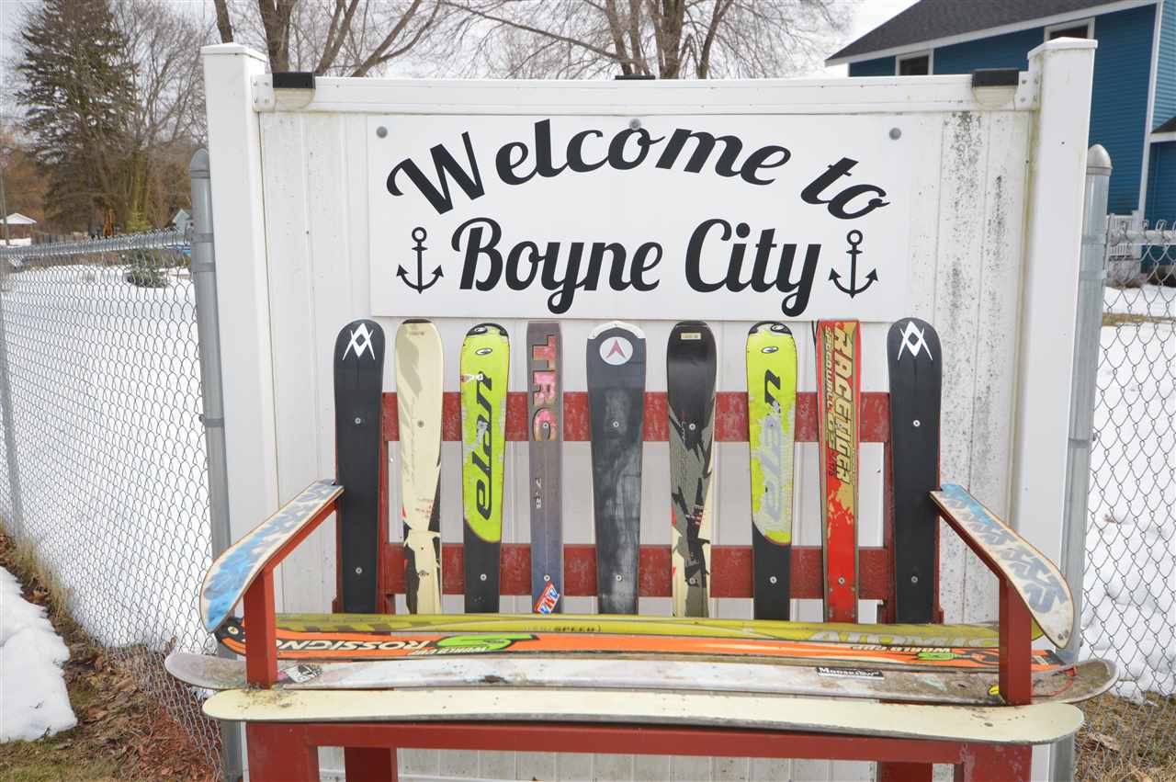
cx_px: 588
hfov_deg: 62.0
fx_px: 979
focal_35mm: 30
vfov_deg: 43.5
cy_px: 391
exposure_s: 1/200
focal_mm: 20
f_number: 8
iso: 100
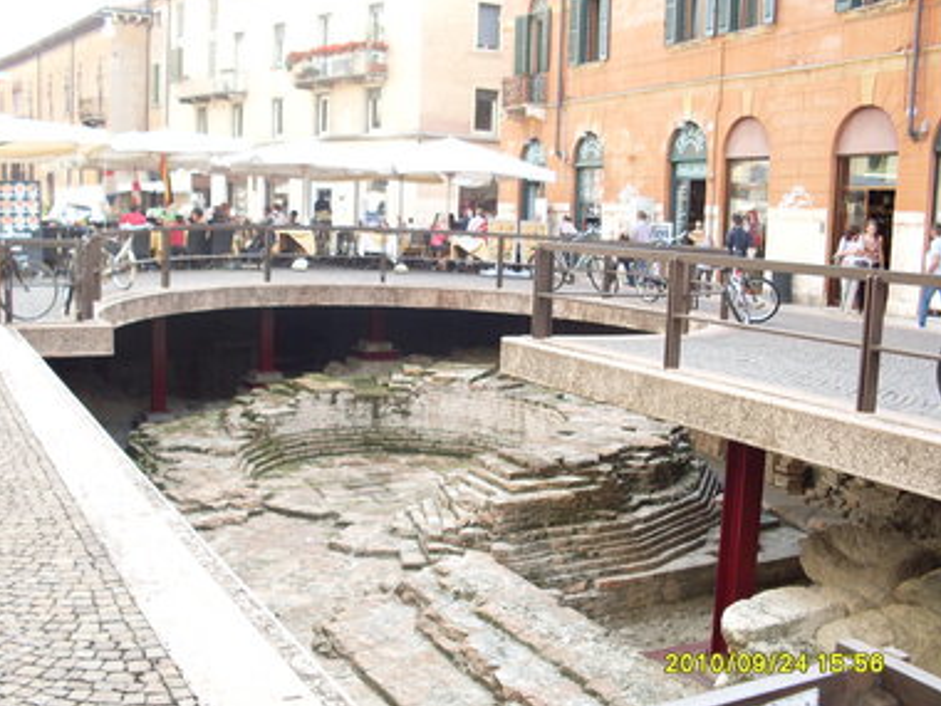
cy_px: 364
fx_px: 1087
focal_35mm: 40
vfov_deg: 36.0
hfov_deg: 46.8
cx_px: 448
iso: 100
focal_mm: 6.3
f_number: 2.8
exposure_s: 1/125
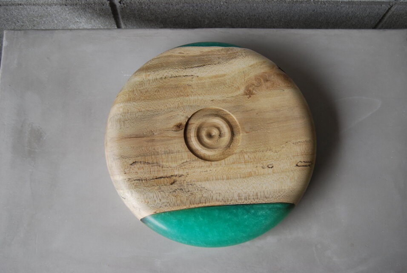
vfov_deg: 34.3
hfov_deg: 49.5
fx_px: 441
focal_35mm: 39
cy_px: 136
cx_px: 204
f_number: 4.5
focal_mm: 26
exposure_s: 1/80
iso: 200
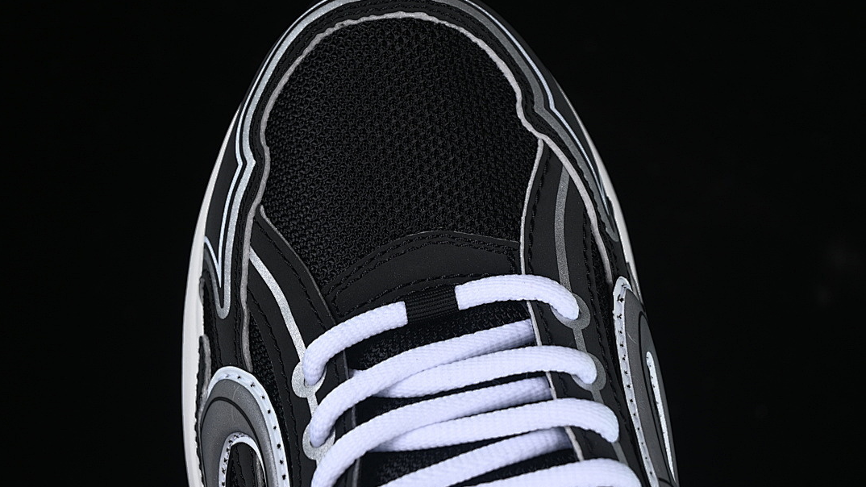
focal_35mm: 79
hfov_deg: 26.9
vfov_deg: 15.3
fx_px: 1814
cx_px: 431
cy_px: 228
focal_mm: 50
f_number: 6.3
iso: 160
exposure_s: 1/50
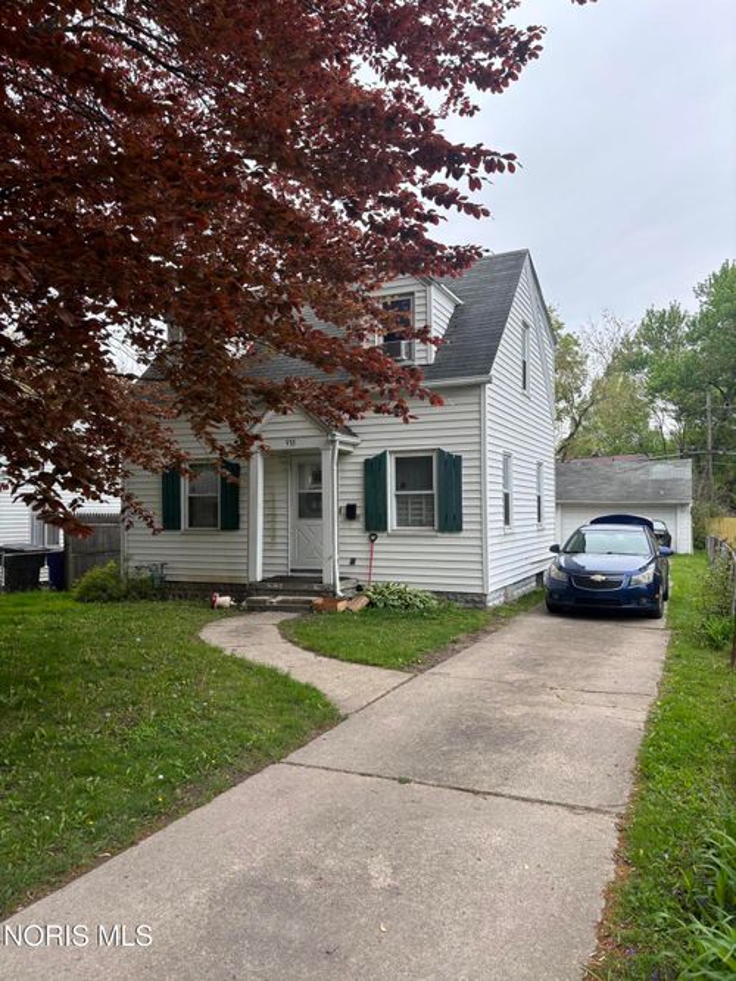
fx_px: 737
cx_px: 368
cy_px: 490
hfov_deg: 53.0
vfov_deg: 67.3
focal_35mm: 26
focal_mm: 5.96
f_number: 1.6
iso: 50
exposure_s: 1/517
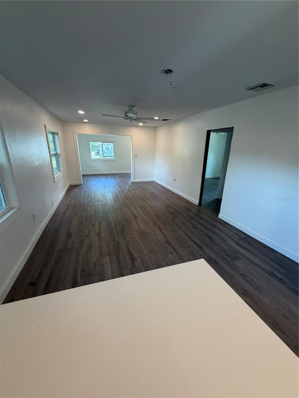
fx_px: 161
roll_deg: -1.4
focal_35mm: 14
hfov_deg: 85.7
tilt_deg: -18.1
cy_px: 199
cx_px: 150
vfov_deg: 102.1
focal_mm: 2.22
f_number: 2.2
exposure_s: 1/120
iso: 320
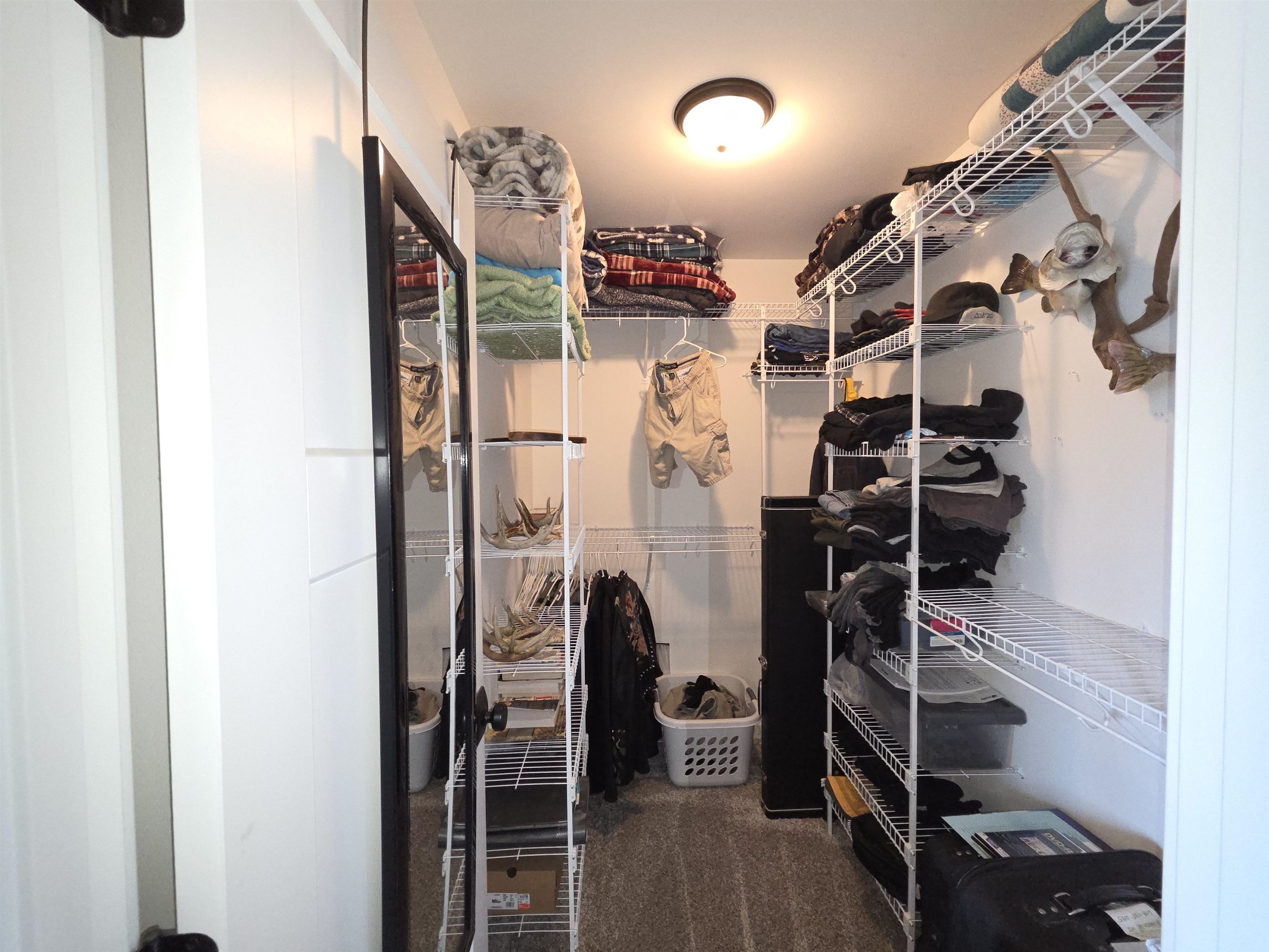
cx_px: 634
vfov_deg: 89.9
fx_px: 477
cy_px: 476
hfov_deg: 106.2
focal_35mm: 13
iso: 320
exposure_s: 1/40
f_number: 2.2
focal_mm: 2.2
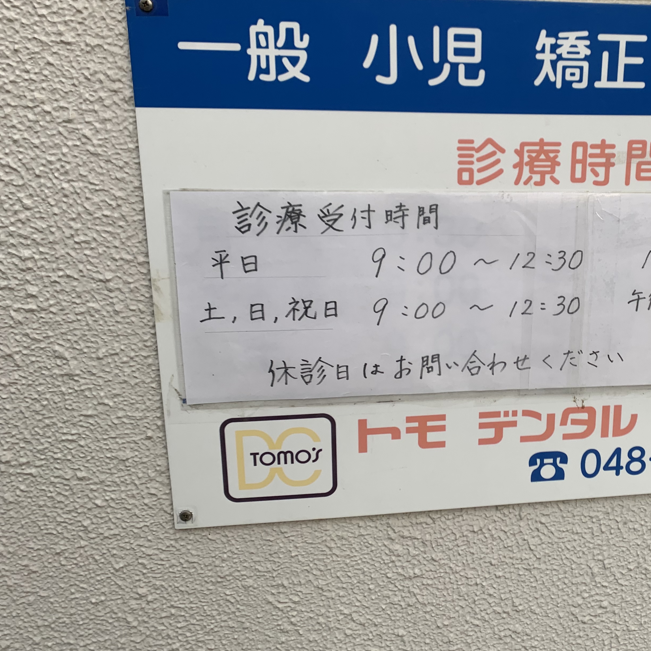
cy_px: 274
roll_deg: -1.5
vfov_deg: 43.7
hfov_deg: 41.8
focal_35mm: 38
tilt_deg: -15.8
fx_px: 809
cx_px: 528
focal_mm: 4.25
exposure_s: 1/428
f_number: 1.8
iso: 25
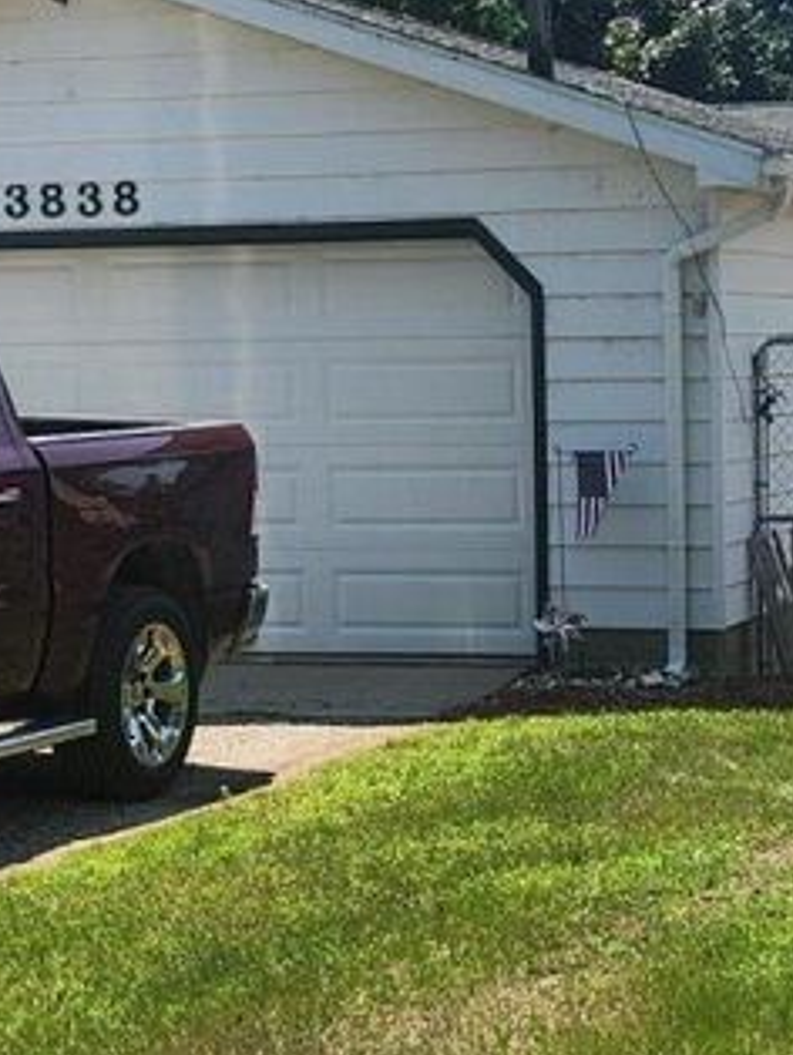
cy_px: 781
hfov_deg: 14.7
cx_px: 699
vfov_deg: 19.5
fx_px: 3050
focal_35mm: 100
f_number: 1.8
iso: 20
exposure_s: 1/1941
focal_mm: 5.4
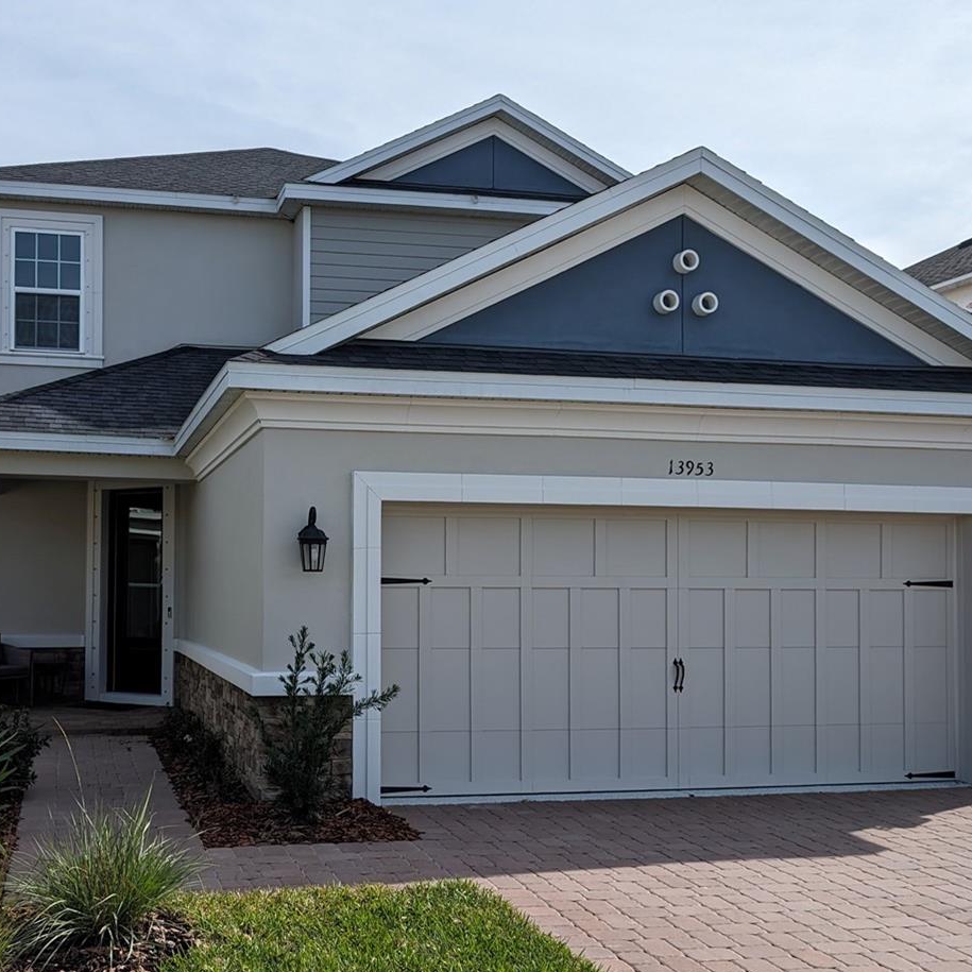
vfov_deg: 44.8
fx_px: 1175
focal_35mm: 37
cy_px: 569
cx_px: 322
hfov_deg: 44.3
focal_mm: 6.9
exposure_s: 1/1621
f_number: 1.68
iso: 22
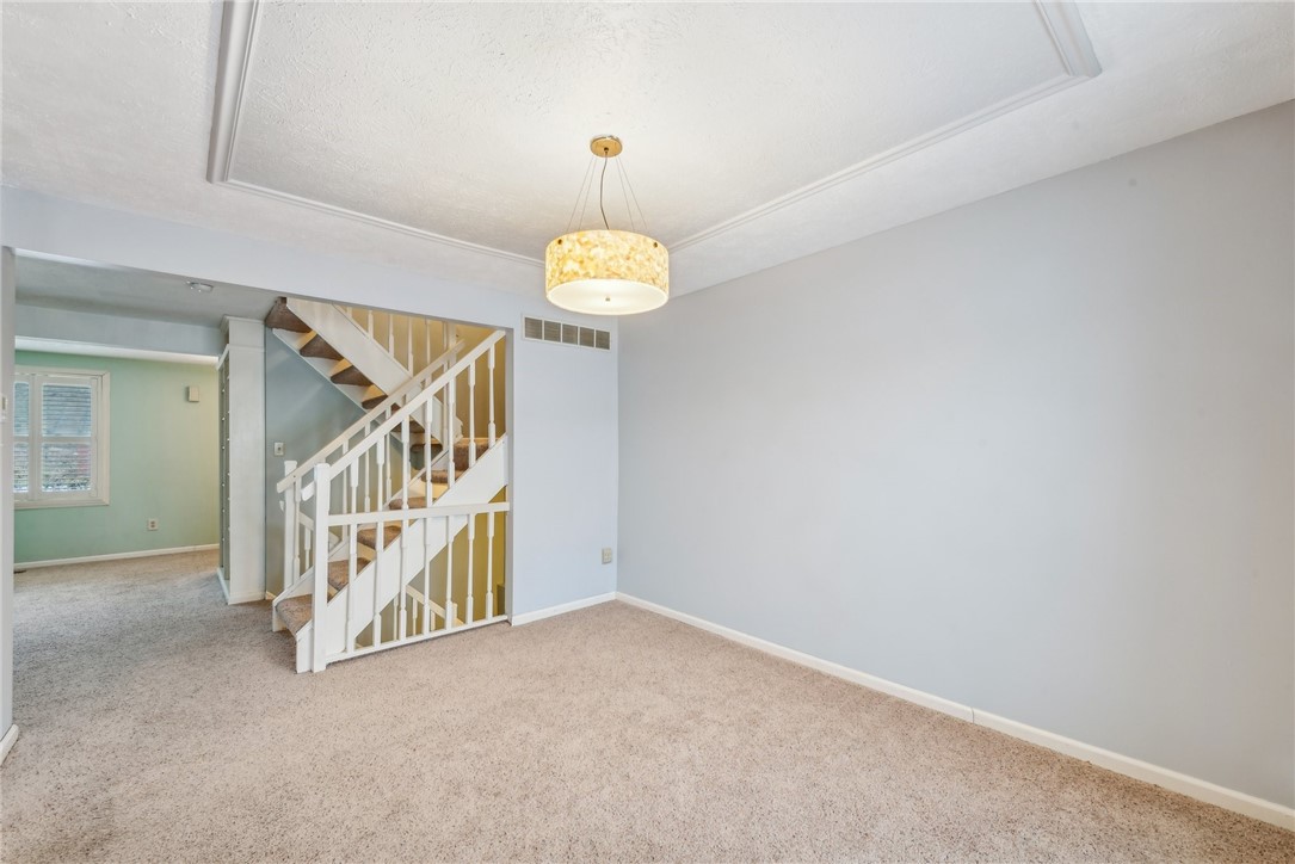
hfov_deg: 104.2
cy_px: 432
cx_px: 648
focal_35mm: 14
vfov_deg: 81.2
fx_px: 504
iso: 100
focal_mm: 14
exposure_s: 1/6
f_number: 11
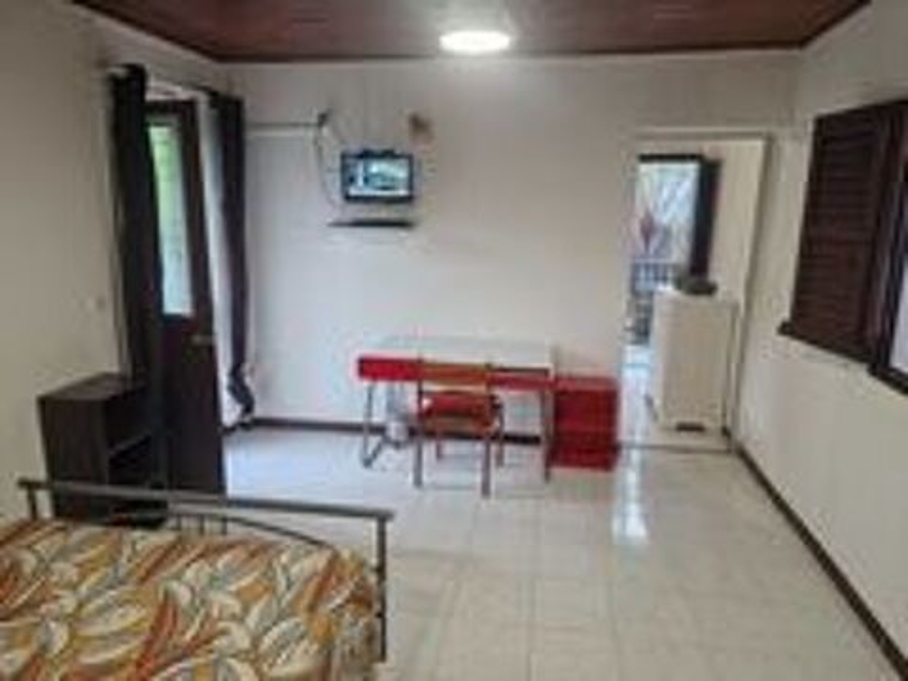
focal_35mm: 23
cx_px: 454
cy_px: 340
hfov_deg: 73.9
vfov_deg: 58.9
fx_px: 603
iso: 200
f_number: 1.8
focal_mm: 5.4
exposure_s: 1/100
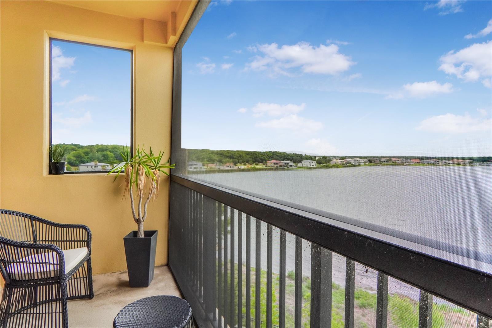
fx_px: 246
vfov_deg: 67.4
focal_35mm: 18
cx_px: 246
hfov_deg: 90.0
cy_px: 164
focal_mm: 12
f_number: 8
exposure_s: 1/1000
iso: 2000
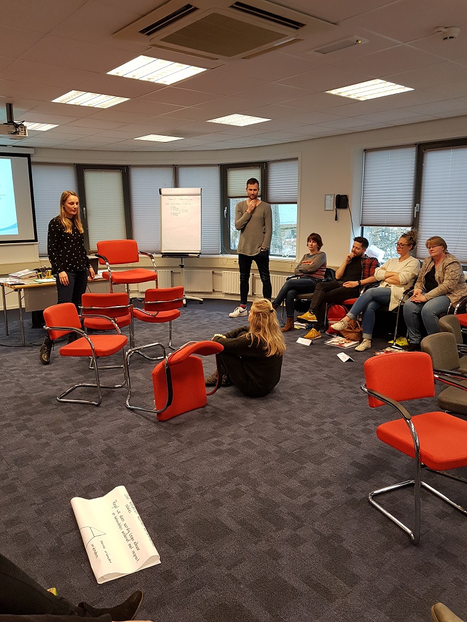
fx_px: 468
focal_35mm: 26
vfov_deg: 67.3
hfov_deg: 53.1
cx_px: 234
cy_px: 311
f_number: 1.7
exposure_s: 1/50
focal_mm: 4.2
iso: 125
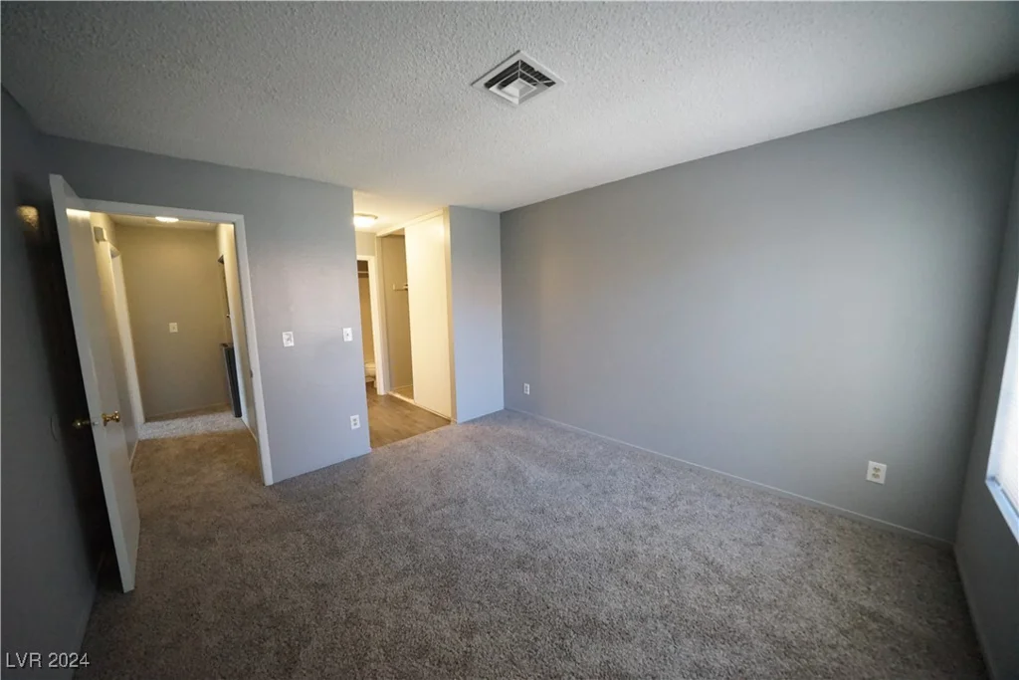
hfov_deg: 112.6
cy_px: 340
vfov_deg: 90.0
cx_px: 510
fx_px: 340
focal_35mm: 12
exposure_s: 1/250
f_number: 6.3
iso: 8000
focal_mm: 12
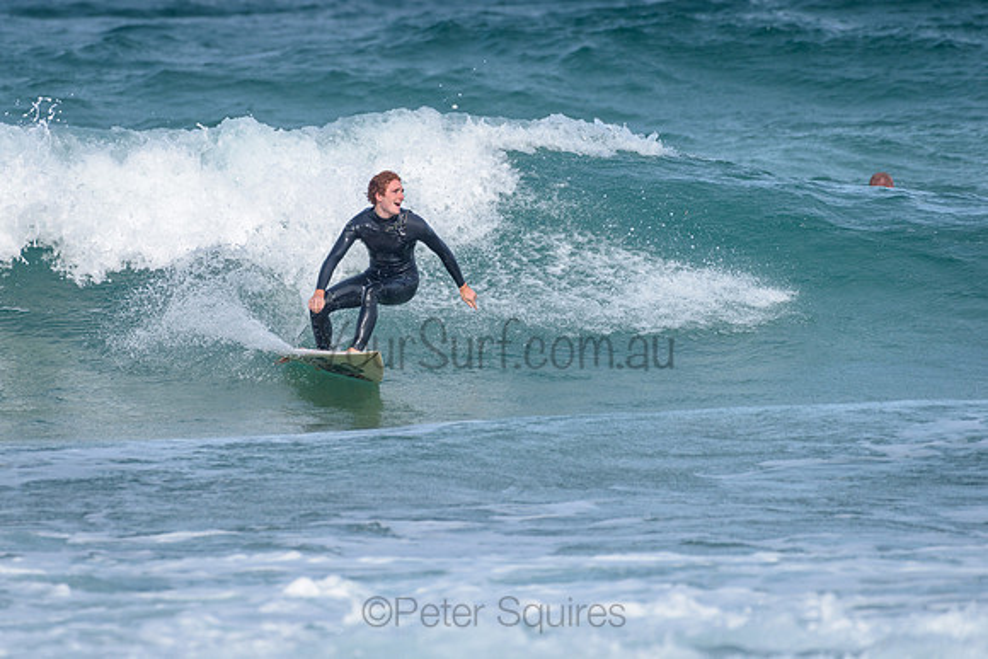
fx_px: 16820
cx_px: 383
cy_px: 255
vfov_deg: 2.2
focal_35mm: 613
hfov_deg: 3.4
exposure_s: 1/2000
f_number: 5.6
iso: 220
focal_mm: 500
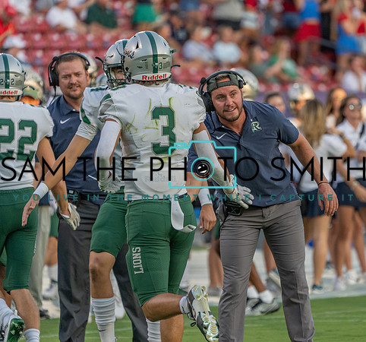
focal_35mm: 469
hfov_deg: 3.9
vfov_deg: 3.6
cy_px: 160
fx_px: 5425
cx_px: 273
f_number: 5.6
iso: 2000
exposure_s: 1/1250
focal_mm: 358
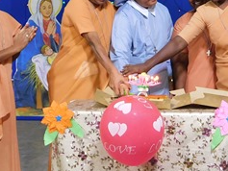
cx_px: 136
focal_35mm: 62
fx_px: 409
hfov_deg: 31.1
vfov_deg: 23.3
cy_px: 30
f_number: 3
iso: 220
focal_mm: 4
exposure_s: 1/30
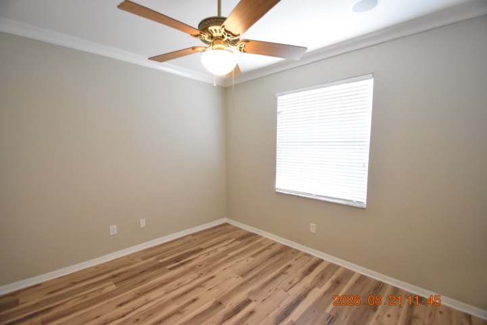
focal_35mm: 15
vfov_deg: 77.3
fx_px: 203
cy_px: 162
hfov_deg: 100.4
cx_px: 244
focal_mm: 10
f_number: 3.5
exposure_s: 1/60
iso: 2500
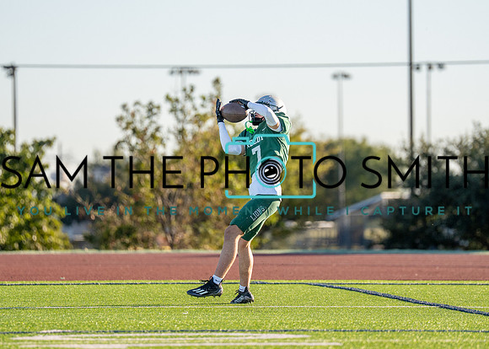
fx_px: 4378
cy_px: 148
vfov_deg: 4.6
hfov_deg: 6.4
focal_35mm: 315
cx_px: 264
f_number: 2.8
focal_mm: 200
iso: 250
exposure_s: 1/4000
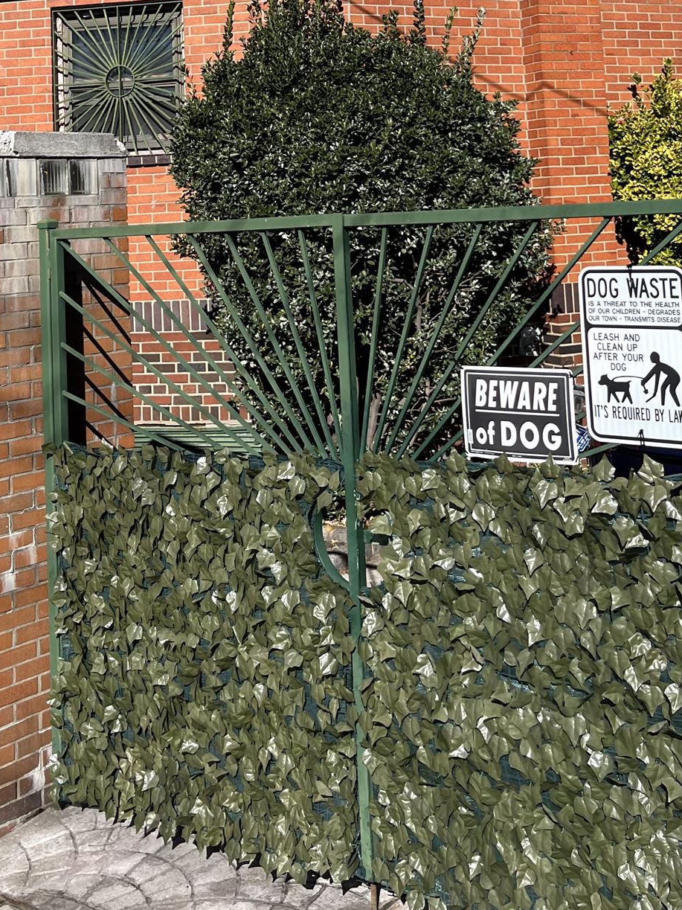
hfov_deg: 29.6
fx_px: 1287
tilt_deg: +3.2
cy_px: 79
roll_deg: +0.4
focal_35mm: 49
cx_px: 295
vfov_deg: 36.3
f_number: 1.6
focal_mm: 5.1
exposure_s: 1/3413
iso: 50
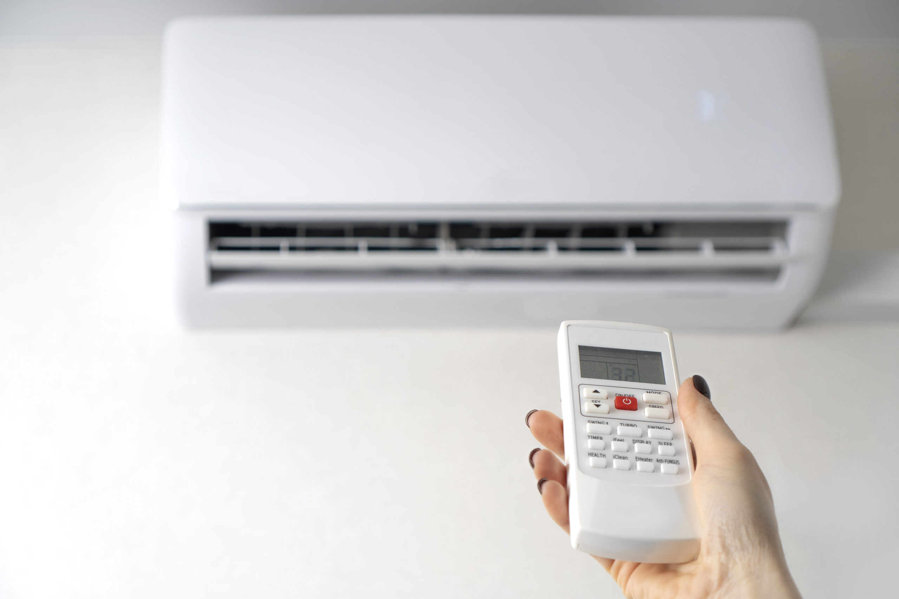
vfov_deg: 25.8
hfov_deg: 37.8
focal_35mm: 52
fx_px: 1311
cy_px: 300
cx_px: 450
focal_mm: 35
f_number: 3.5
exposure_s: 1/160
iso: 100
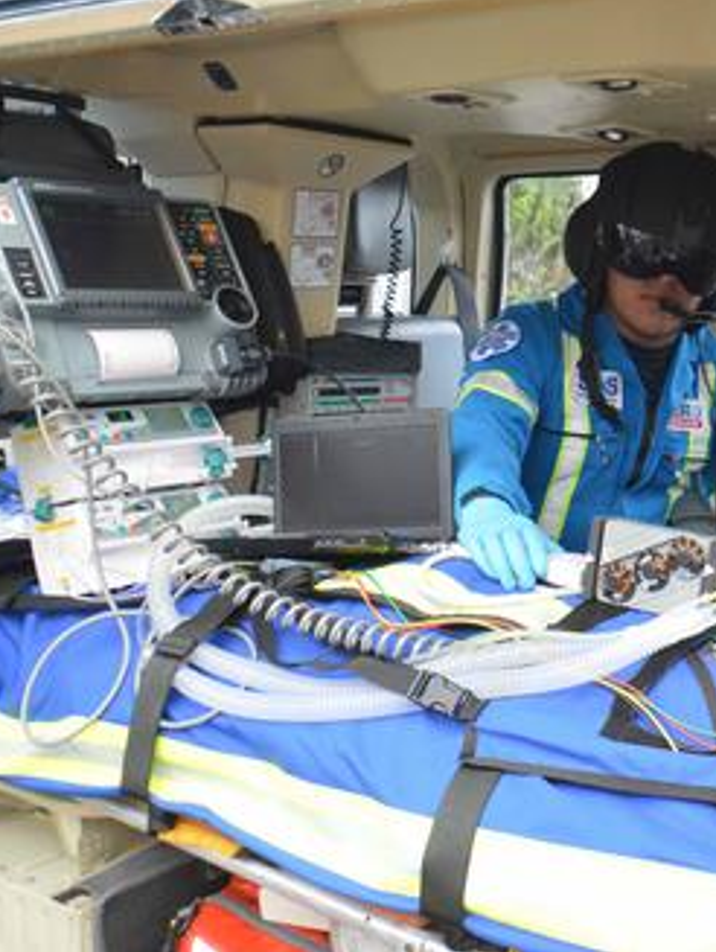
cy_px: 472
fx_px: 1211
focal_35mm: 44
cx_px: 530
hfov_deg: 32.4
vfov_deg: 42.9
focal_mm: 20
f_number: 5.6
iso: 1600
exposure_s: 1/640
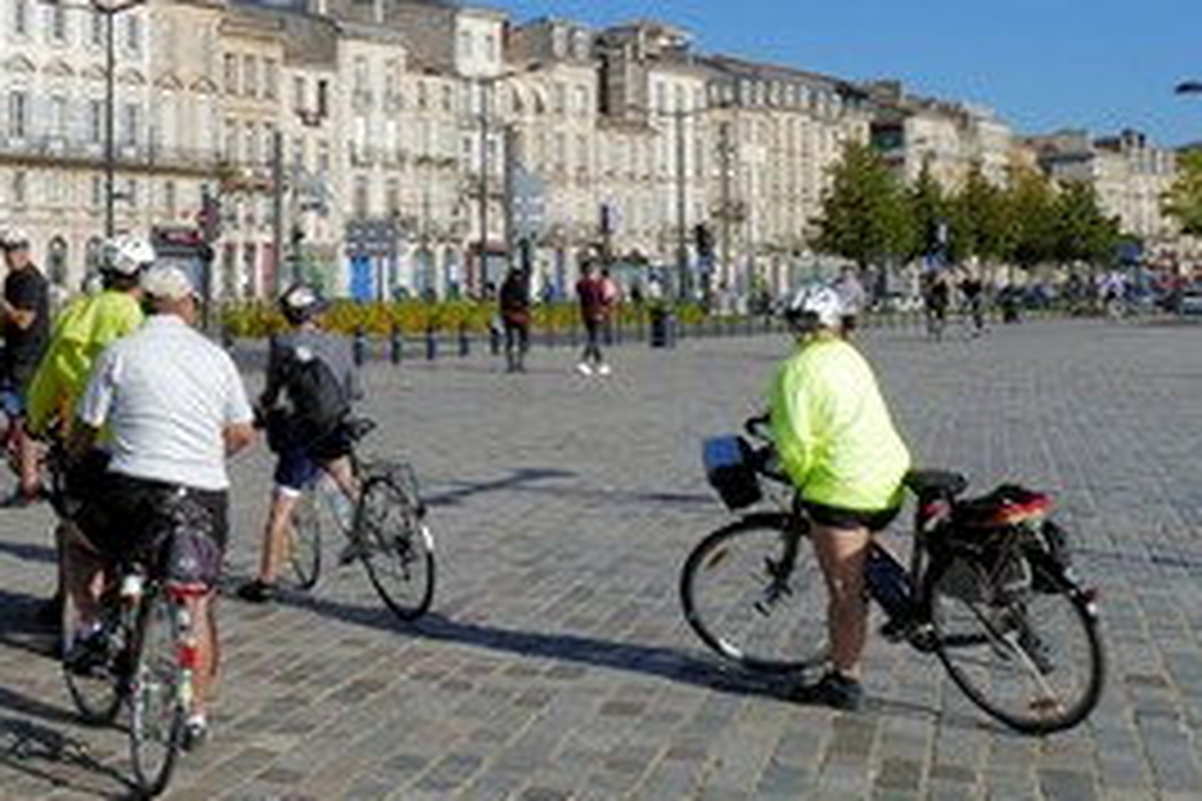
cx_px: -230
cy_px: 133
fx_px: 2003
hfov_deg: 29.0
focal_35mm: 60
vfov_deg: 22.2
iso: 125
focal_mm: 9.12
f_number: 8
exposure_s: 1/400
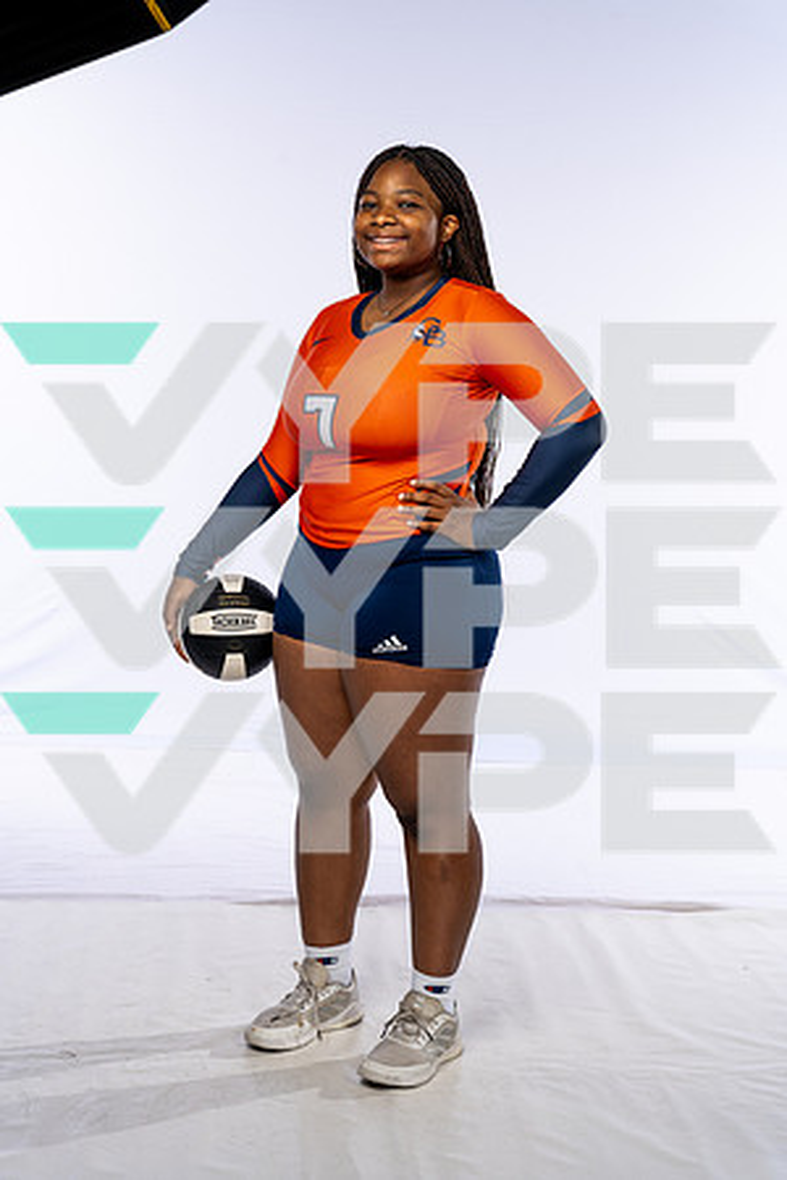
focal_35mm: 53
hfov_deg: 25.5
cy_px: 590
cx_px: 394
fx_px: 1738
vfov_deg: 37.5
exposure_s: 1/250
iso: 200
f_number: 7.1
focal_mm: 53
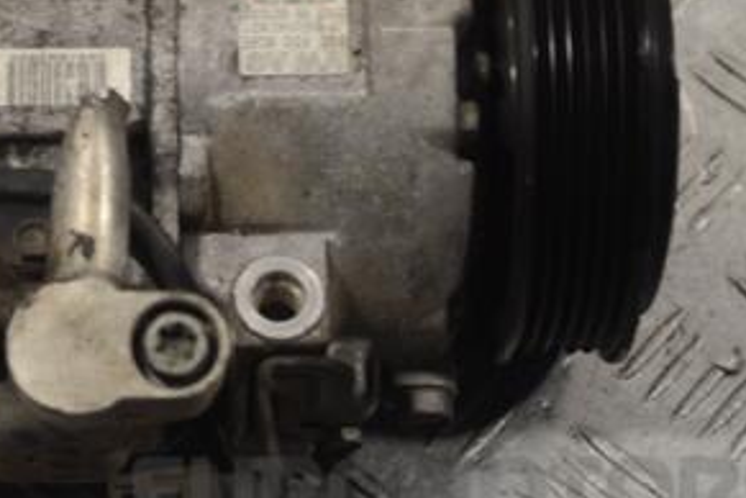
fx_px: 2818
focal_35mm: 136
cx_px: 85
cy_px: 154
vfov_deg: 10.1
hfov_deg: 14.9
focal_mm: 44
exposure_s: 1/30
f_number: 5.3
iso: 100
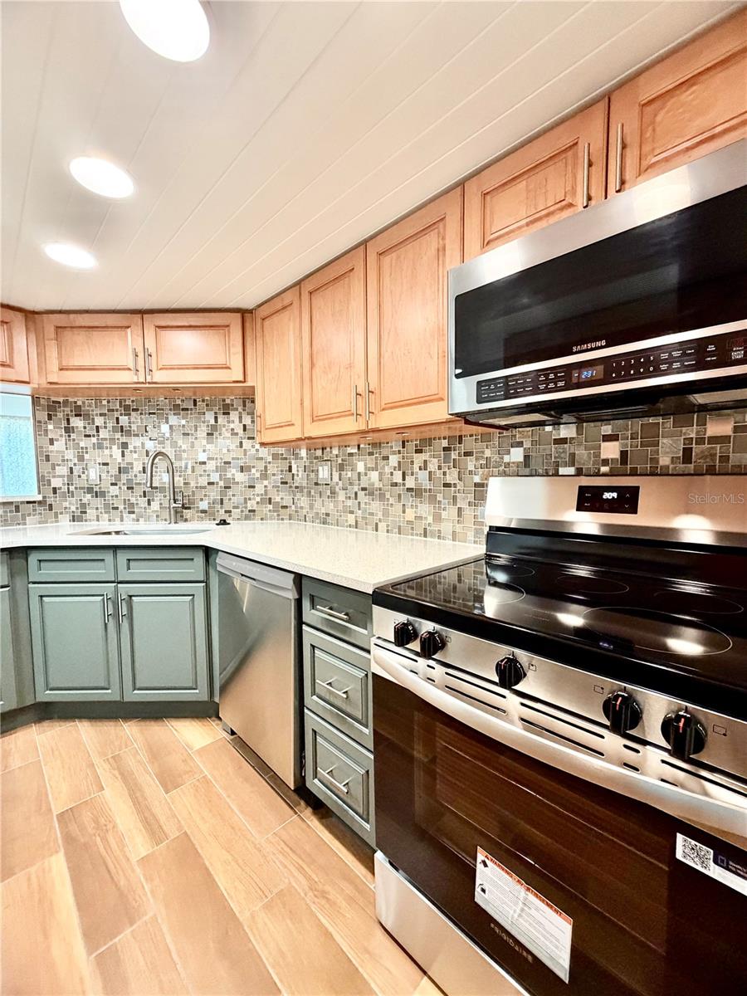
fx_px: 403
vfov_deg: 102.1
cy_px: 498
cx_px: 374
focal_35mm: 14
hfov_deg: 85.7
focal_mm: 2.22
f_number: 2.2
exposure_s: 1/60
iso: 500
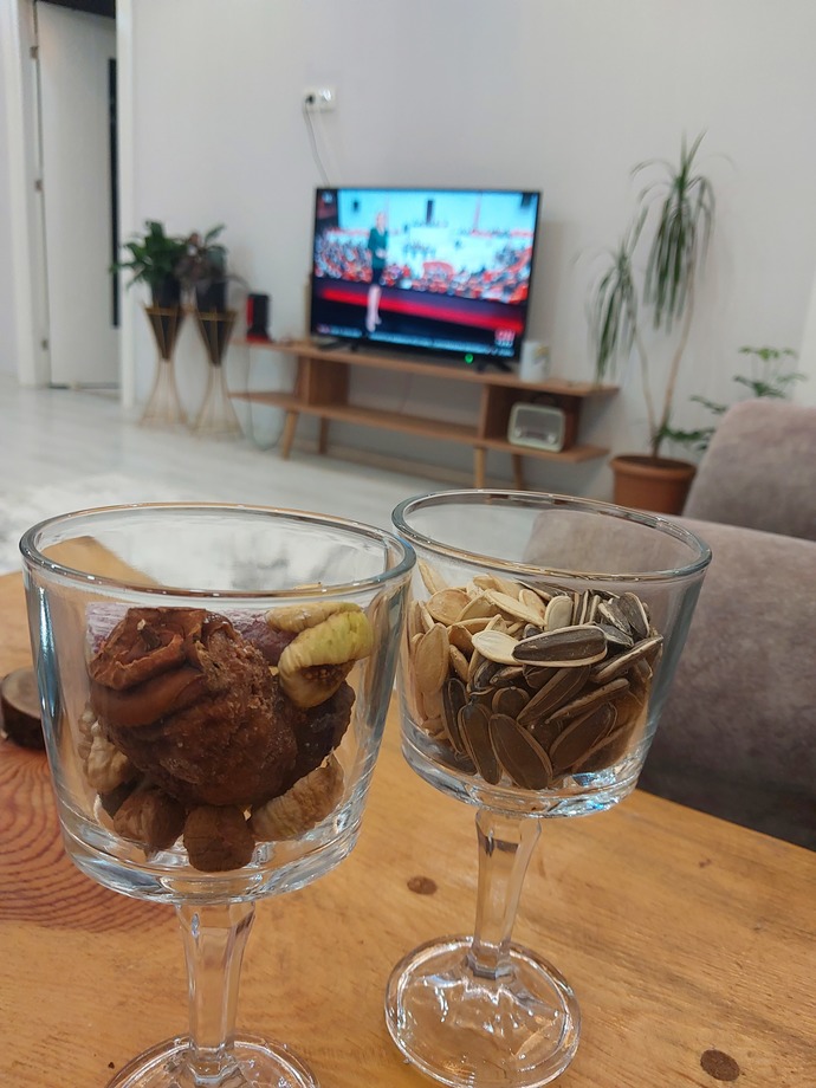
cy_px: 544
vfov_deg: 60.0
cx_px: 408
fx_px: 943
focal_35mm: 30
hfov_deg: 46.8
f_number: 1.8
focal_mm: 4.6
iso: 250
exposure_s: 1/50
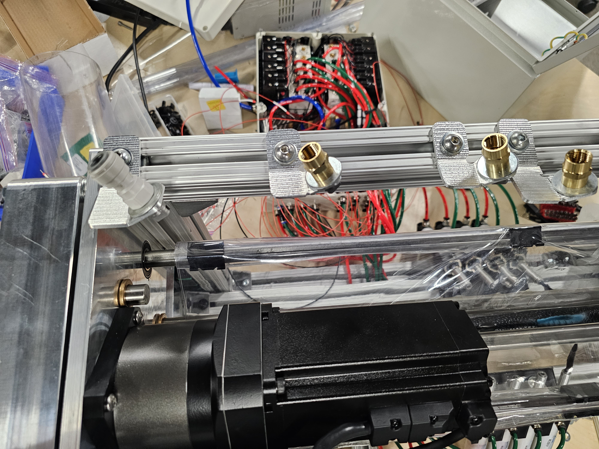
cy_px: 224
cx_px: 300
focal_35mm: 23
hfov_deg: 73.9
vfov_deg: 58.9
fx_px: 398
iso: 500
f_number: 1.7
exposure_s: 1/60
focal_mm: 6.3
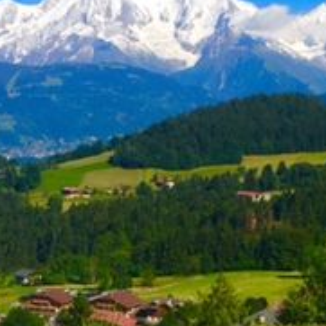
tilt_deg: -9.8
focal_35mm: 85
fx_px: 906
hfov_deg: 20.4
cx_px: 144
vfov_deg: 20.0
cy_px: 288
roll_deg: -0.6
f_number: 2.2
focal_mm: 4.15
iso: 32
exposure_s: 1/1980
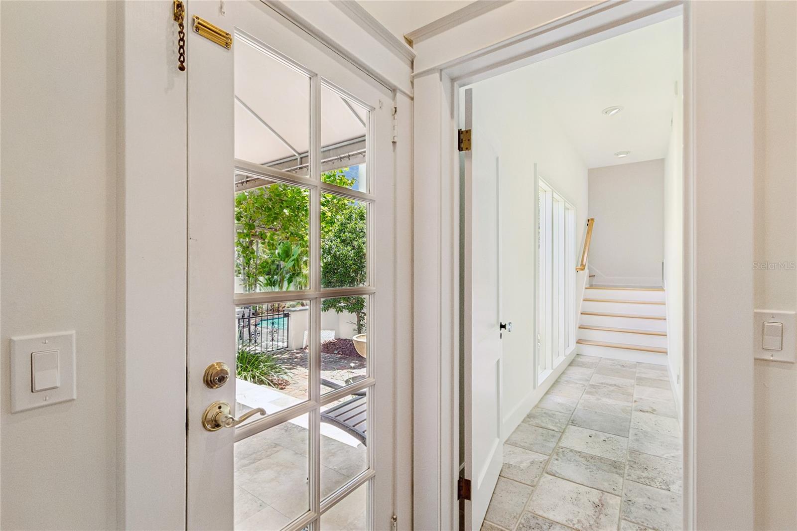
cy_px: 266
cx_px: 398
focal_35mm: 15
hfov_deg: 100.4
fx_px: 332
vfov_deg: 77.3
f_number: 7.1
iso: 100
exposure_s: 1/60
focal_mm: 10
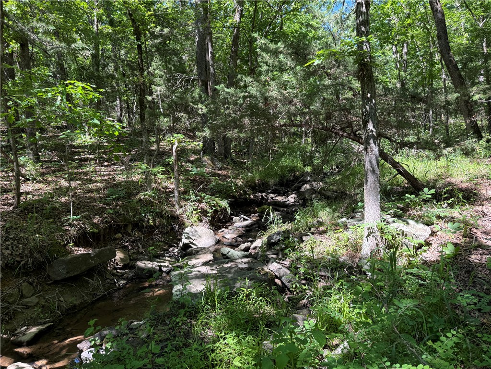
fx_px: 340
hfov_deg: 71.6
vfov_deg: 56.8
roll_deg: +3.3
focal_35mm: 24
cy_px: 184
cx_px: 246
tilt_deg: -5.6
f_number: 1.78
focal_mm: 6.76
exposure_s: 1/395
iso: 100
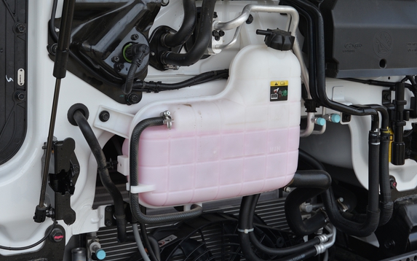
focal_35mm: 64
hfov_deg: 32.0
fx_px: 727
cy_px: 58
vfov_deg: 20.1
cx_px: 194
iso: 200
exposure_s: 1/160
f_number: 6.3
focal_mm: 35
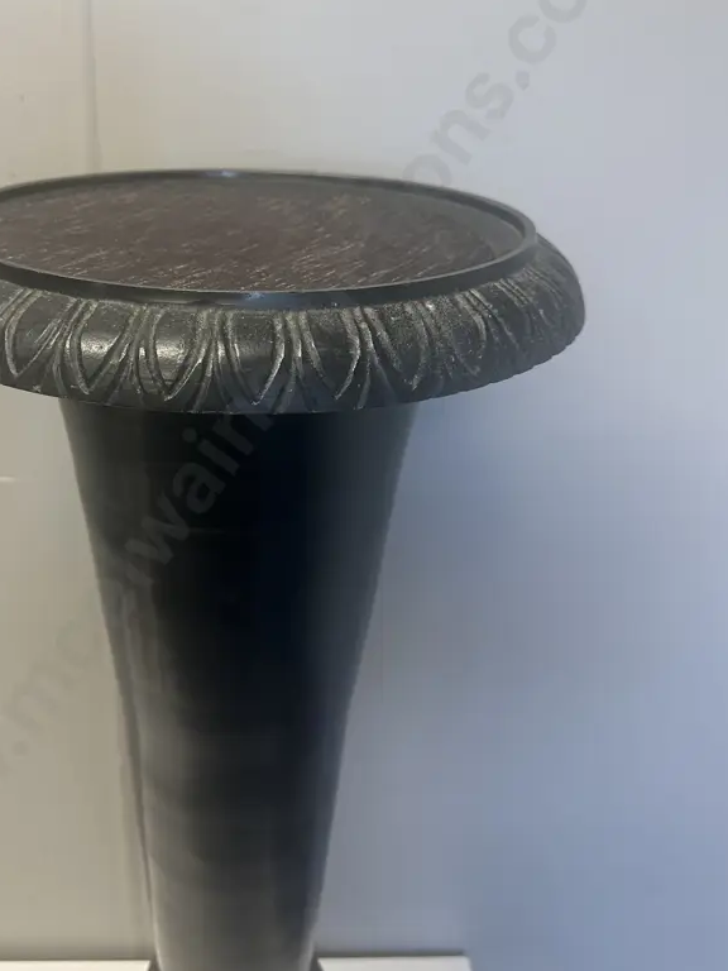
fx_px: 897
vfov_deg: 56.5
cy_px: 400
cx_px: 260
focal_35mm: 32
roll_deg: -1.1
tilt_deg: -22.9
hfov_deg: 43.7
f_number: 1.78
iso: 200
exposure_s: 1/100
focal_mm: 6.86
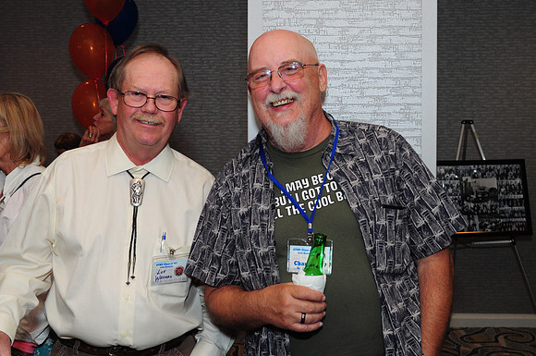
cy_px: 178
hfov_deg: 38.9
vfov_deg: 26.4
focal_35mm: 51
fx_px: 758
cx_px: 268
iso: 1000
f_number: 6.3
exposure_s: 1/60
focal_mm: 34
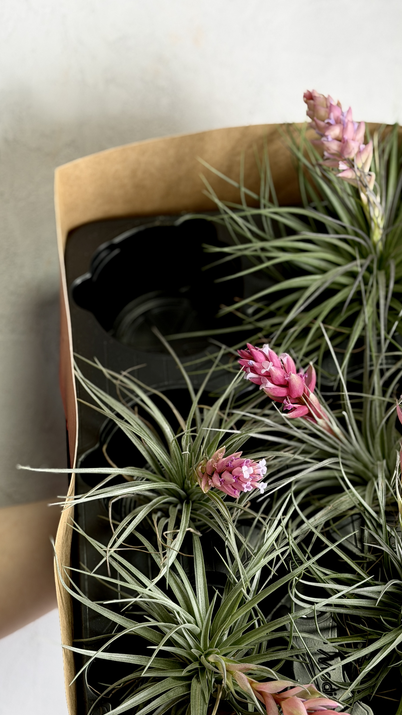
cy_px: 451
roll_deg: +1.0
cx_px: 280
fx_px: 1251
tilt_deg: -3.5
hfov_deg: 18.2
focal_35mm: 66
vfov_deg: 31.7
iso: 64
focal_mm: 6.76
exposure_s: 1/121
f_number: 1.78
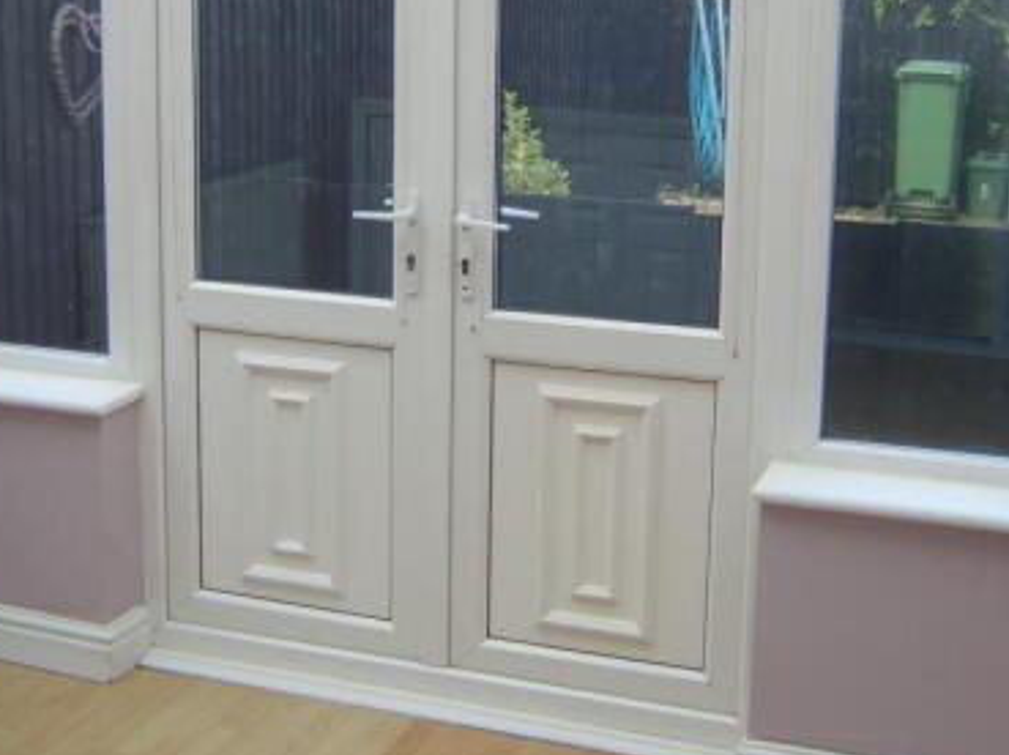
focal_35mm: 49
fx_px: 1427
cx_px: 362
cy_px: 234
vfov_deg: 29.4
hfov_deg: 38.6
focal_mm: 8.13
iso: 50
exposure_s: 1/125
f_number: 2.7
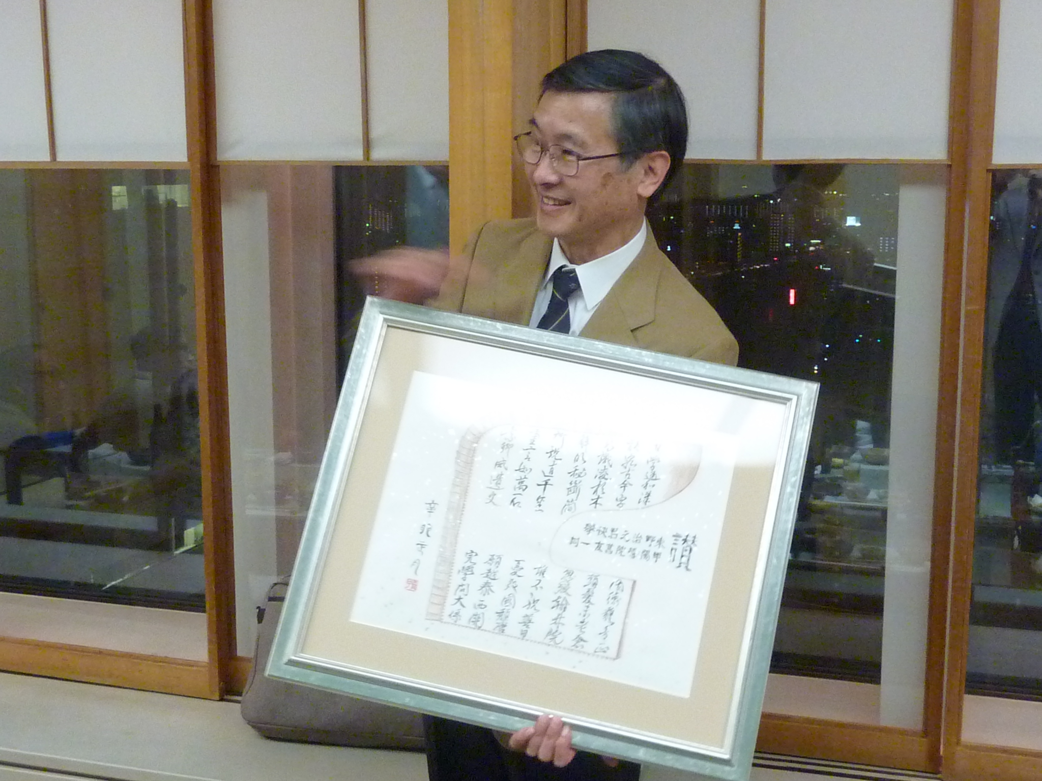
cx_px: 521
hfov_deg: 39.7
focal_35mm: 48
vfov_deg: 30.3
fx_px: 1445
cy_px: 390
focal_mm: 4.4
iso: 400
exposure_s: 1/20
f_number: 3.3
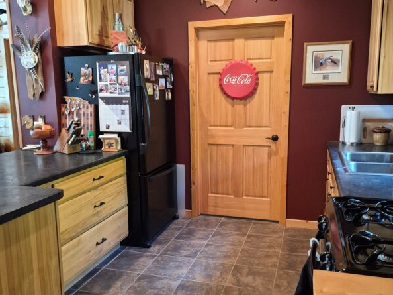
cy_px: 152
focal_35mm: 31
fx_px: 352
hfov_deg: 58.4
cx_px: 197
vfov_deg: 45.4
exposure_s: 1/120
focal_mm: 5.4
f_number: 1.8
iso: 1250
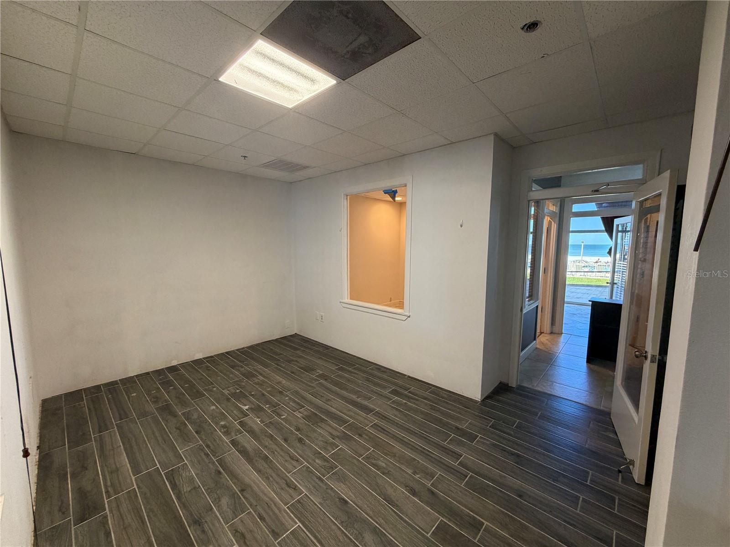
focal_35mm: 14
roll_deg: +0.3
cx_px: 365
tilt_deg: -5.3
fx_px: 295
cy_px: 274
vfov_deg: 85.7
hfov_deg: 102.1
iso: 200
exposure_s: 1/60
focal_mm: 2.22
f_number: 2.2
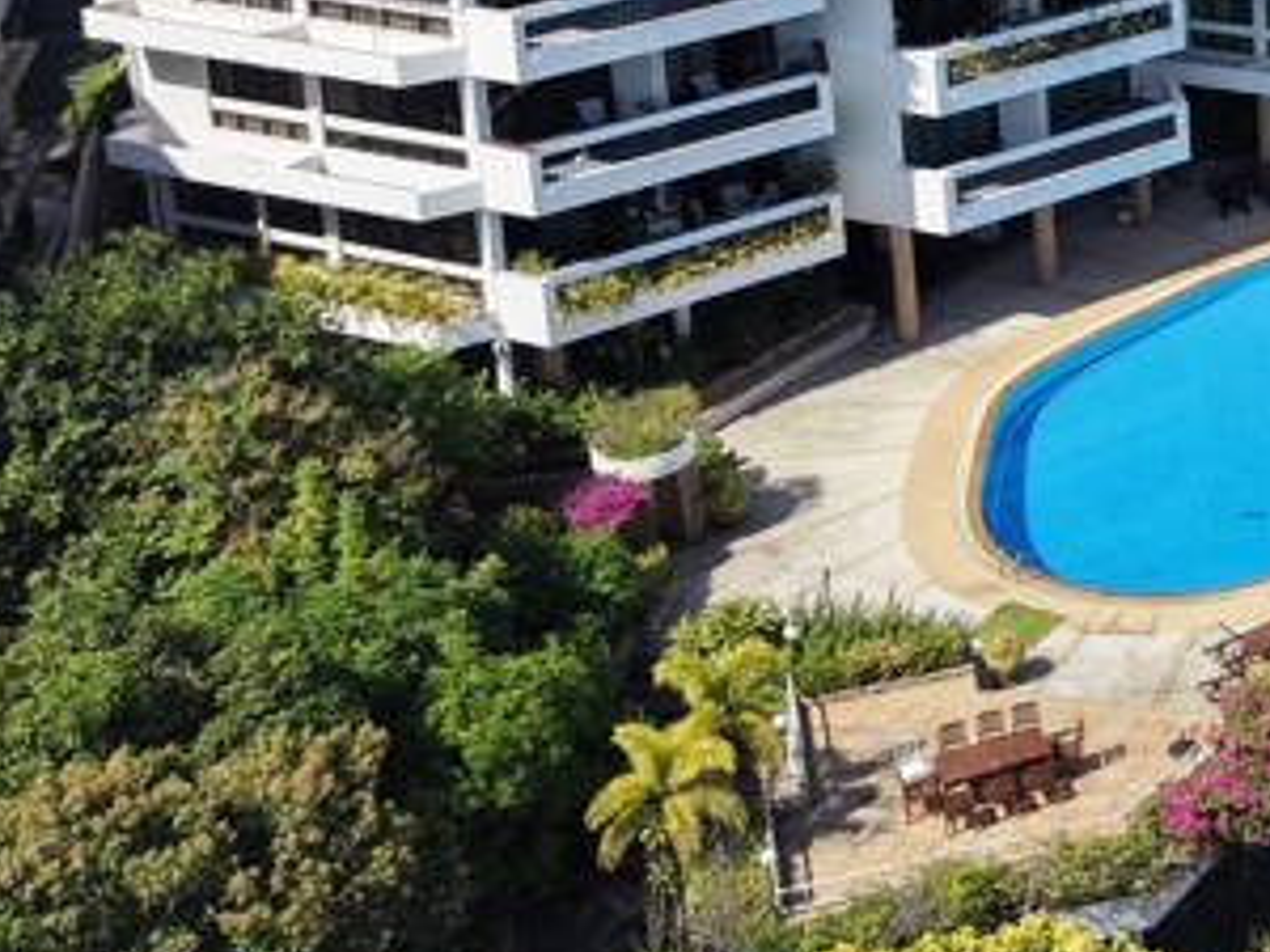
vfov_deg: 17.7
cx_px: 1755
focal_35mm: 79
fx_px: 2898
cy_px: -224
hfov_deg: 21.7
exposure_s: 1/5000
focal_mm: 8.67
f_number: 1.8
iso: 260
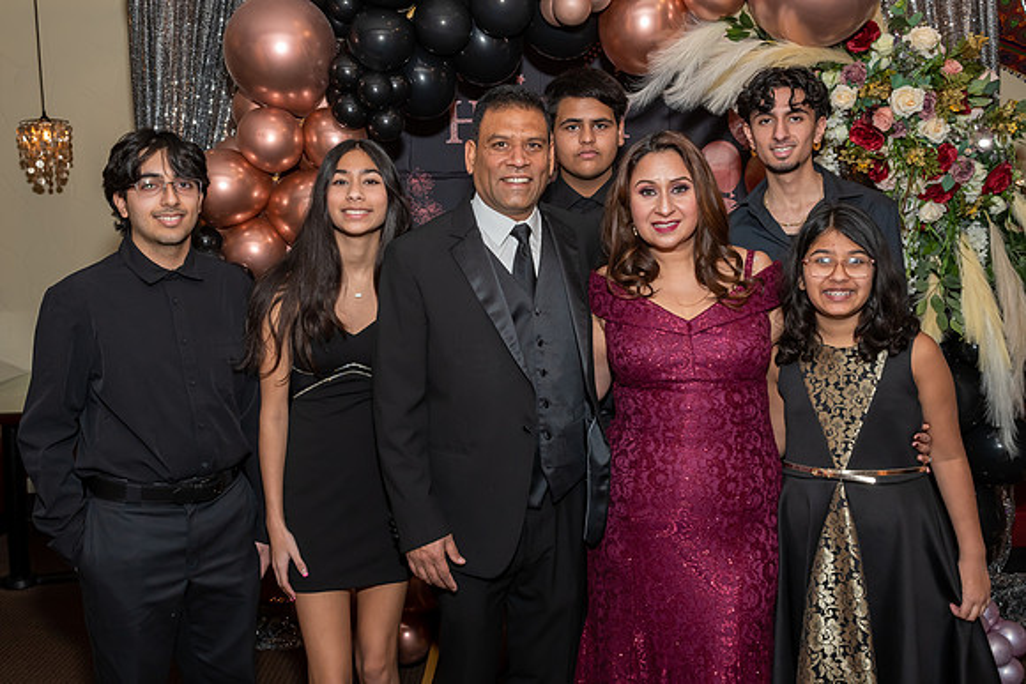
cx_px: 504
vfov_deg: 35.4
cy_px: 311
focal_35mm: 38
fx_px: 1071
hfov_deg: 51.2
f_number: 9
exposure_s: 1/250
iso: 640
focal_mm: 23
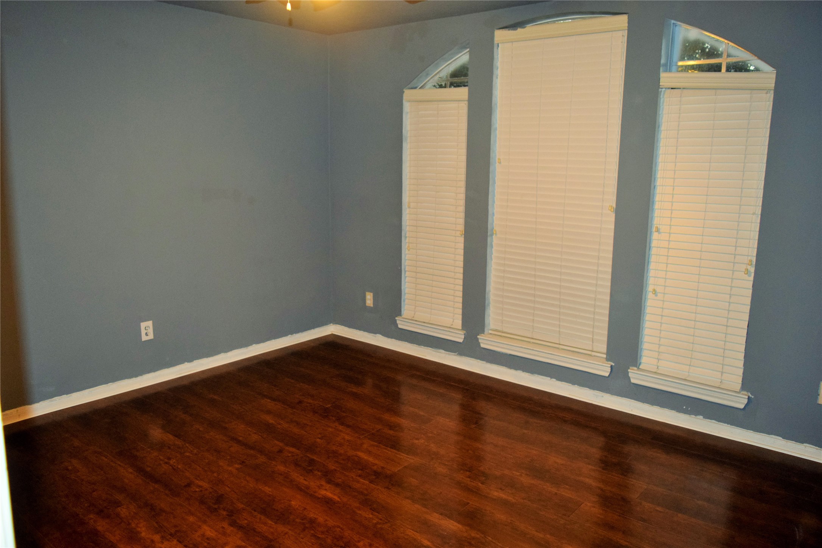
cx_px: 411
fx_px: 616
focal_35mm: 27
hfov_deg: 67.4
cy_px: 274
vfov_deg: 47.9
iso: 1800
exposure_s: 1/60
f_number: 3.5
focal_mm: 18
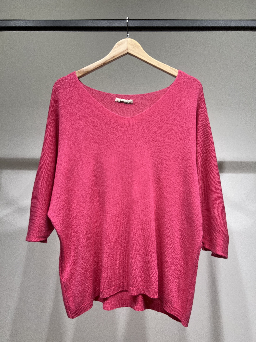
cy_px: 171
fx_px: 256
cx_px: 128
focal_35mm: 26
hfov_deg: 53.1
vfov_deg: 67.3
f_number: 1.5
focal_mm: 5.7
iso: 50
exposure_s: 1/840
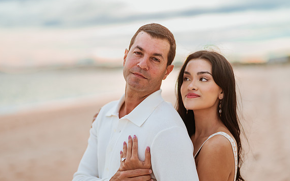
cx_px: 150
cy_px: 95
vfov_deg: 20.9
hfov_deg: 33.0
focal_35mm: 62
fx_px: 490
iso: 250
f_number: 1.4
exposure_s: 1/6400
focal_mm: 58
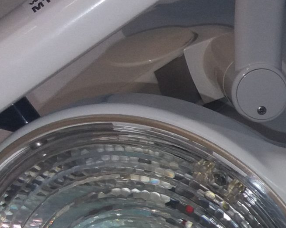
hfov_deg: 16.4
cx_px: 427
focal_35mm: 107
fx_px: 906
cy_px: 305
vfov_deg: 13.8
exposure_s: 1/90
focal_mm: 3.7
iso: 64
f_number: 1.9
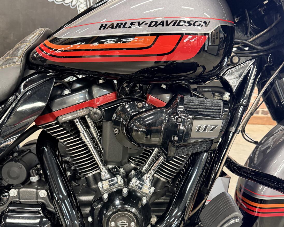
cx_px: 142
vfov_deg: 45.5
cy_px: 138
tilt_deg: -21.4
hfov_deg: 55.7
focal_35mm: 32
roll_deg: -3.9
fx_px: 269
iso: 640
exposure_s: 1/60
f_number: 1.78
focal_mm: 6.76
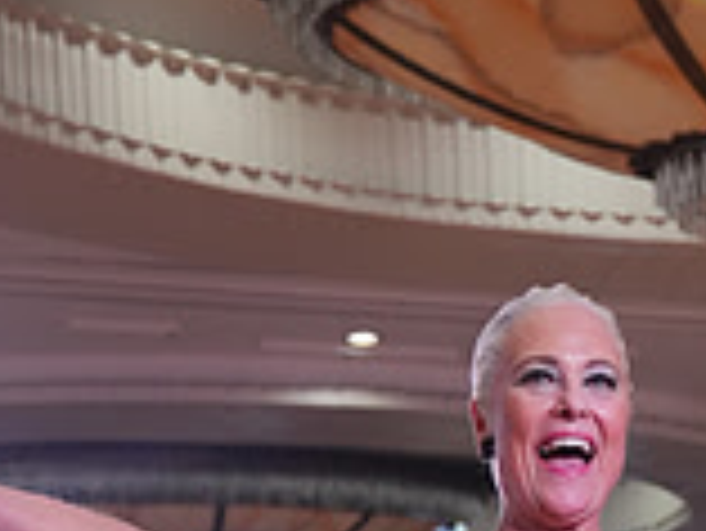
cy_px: 1102
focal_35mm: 142
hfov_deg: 13.8
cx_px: 627
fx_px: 2898
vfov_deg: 9.7
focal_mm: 40
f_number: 4
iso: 1600
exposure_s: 1/500
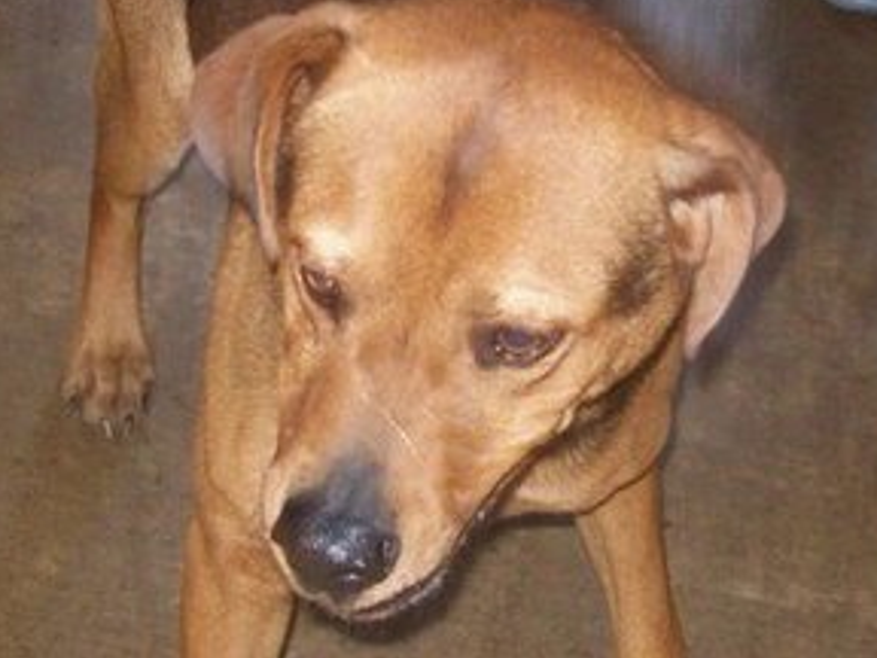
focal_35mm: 96
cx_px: 618
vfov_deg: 15.4
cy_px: 221
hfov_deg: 20.3
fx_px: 2432
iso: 200
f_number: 2.7
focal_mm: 6
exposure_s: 1/64
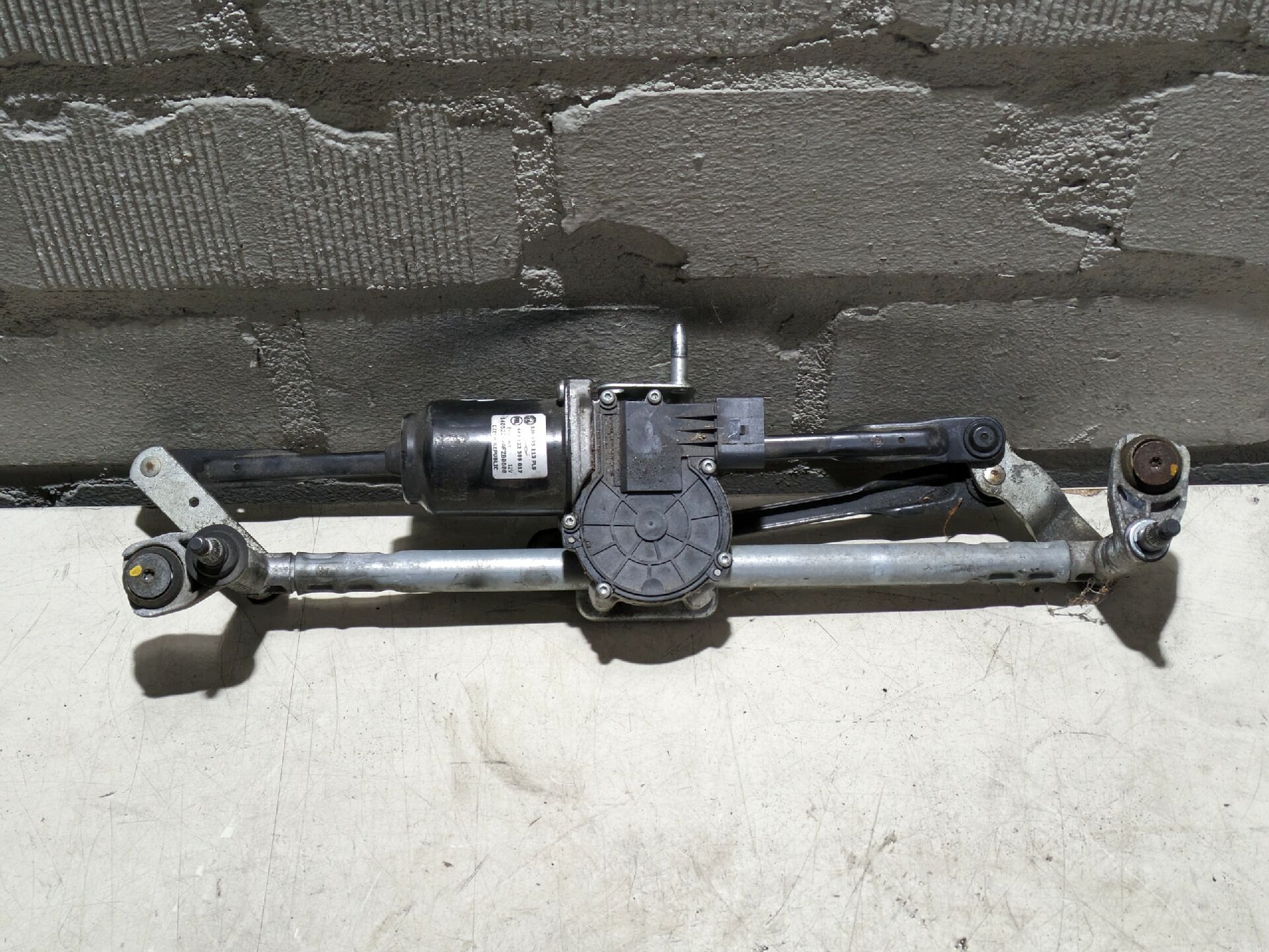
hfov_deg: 37.5
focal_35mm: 51
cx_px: 634
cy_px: 476
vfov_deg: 28.6
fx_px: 1870
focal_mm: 5.43
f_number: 1.89
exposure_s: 1/100
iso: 269
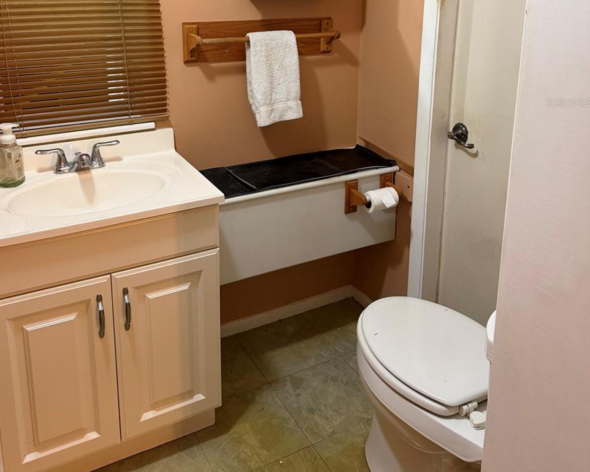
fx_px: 559
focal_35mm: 32
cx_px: 291
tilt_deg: -12.6
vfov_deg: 43.9
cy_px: 102
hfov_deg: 55.6
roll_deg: -0.9
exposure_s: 1/60
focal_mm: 6.76
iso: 320
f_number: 1.78
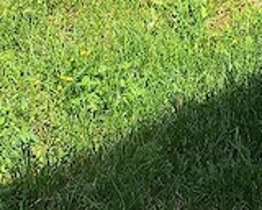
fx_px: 868
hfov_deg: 15.1
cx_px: 460
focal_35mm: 112
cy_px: -345
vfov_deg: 10.9
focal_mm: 5.54
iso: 40
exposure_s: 1/2000
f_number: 1.8
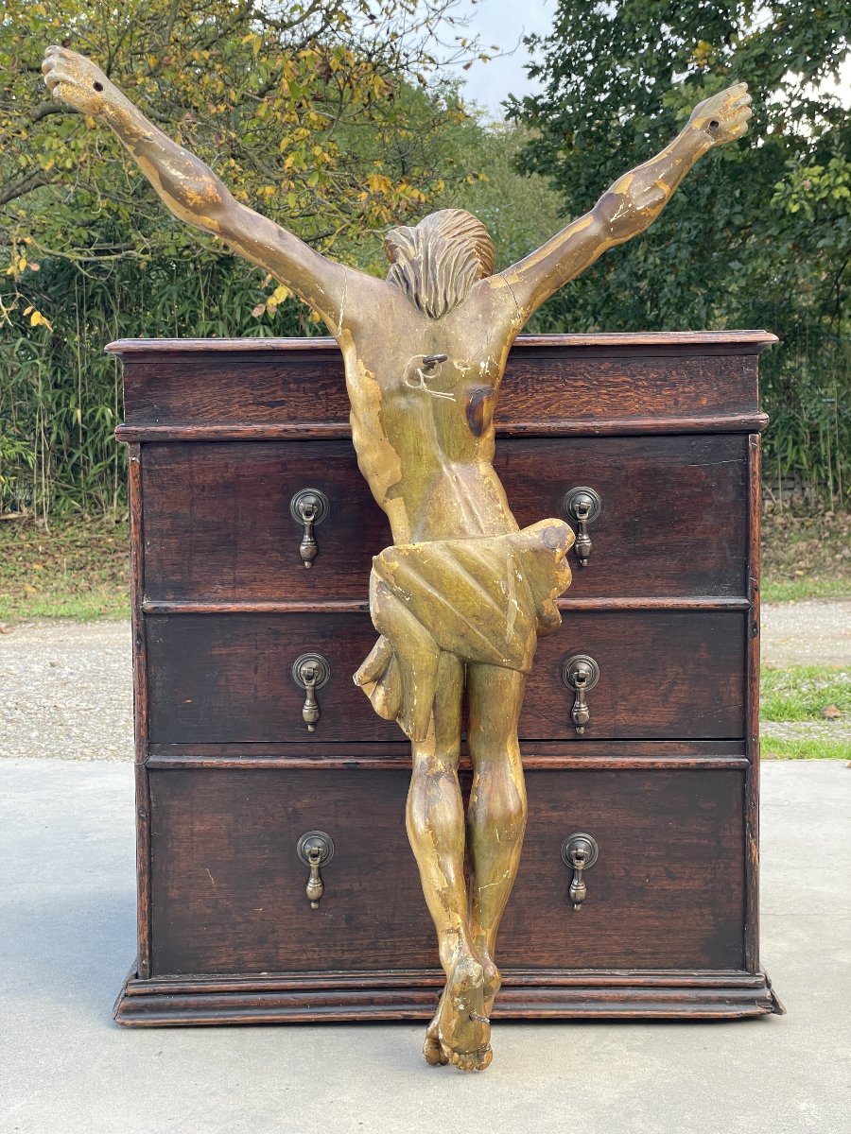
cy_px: 567
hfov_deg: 28.0
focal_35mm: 52
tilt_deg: -2.8
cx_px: 426
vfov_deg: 36.8
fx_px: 1704
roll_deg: +1.5
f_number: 2
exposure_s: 1/99
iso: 40
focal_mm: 6
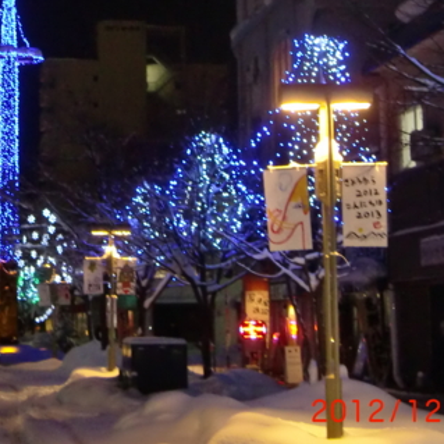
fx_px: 1480
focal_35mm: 102
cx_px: 14
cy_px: 78
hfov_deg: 16.7
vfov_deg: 16.9
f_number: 3.3
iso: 400
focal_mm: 8.2
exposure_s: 1/20
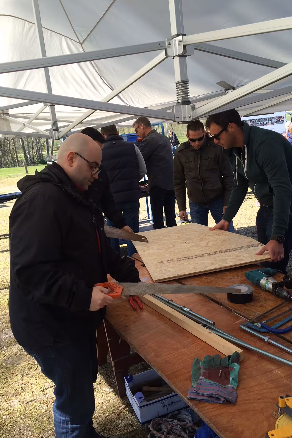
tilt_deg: -13.2
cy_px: 223
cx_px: 165
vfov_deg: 60.3
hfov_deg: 42.3
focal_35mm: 31
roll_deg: +6.3
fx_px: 377
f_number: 2.2
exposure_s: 1/471
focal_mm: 4.15
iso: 32
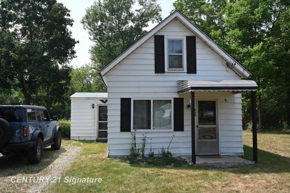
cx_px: 145
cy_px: 96
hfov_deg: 59.5
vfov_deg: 41.7
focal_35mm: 32
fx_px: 254
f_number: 6.3
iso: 100
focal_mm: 31.5
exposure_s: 1/320
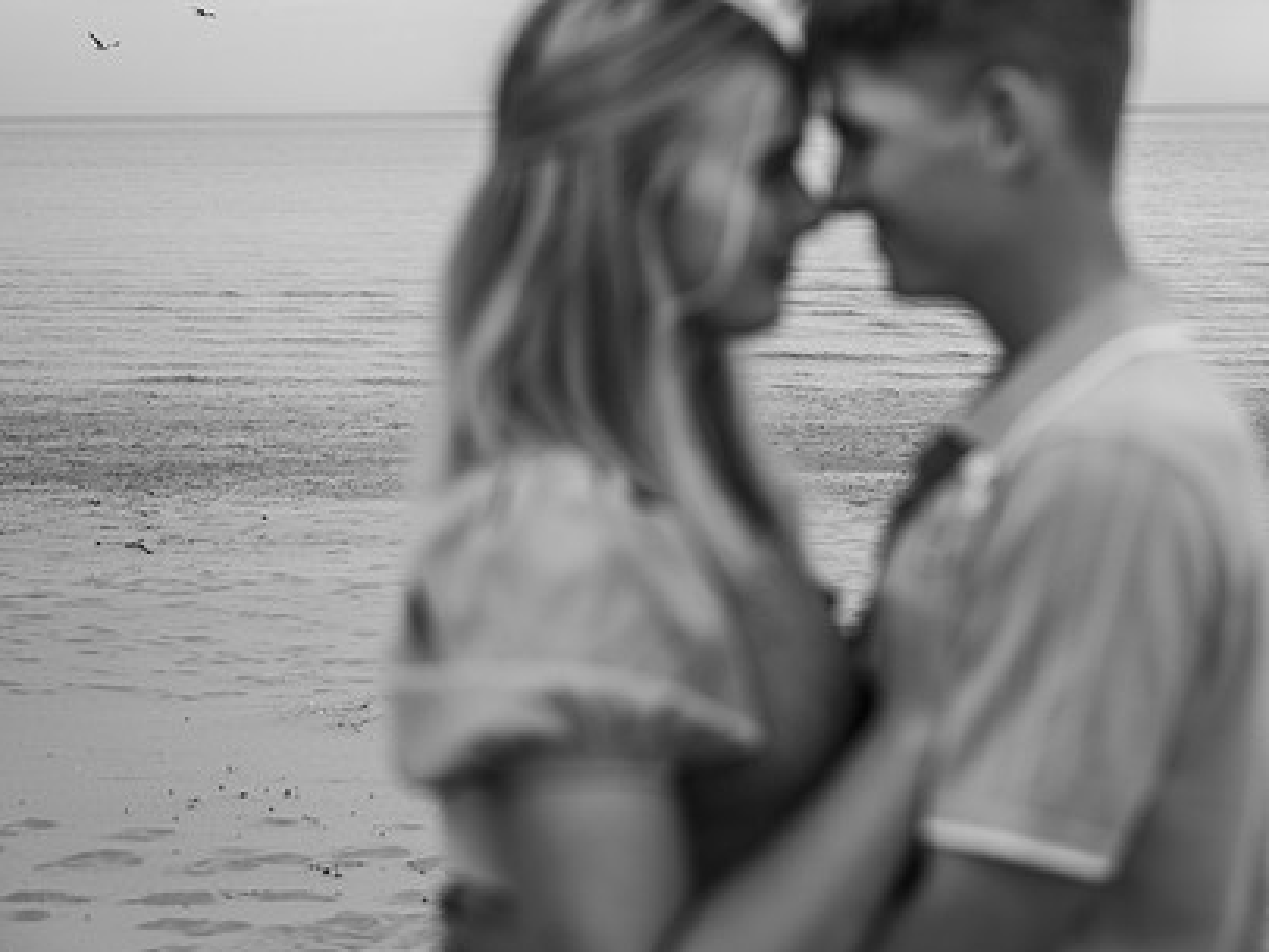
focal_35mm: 73
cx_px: 805
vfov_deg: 20.1
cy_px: 371
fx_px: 2677
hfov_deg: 26.6
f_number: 3.2
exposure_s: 1/1000
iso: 200
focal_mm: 53
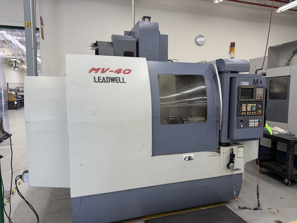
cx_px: 148
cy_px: 112
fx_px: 206
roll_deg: +0.4
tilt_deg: -7.0
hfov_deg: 71.6
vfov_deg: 56.8
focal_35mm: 24
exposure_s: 1/120
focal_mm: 6.76
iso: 80
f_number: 1.78
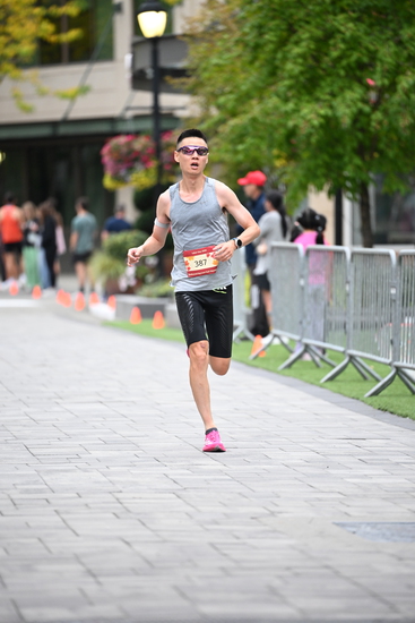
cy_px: 312
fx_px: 3456
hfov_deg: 6.9
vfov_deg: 10.3
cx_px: 208
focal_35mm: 200
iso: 1600
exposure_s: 1/800
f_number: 2.8
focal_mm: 200
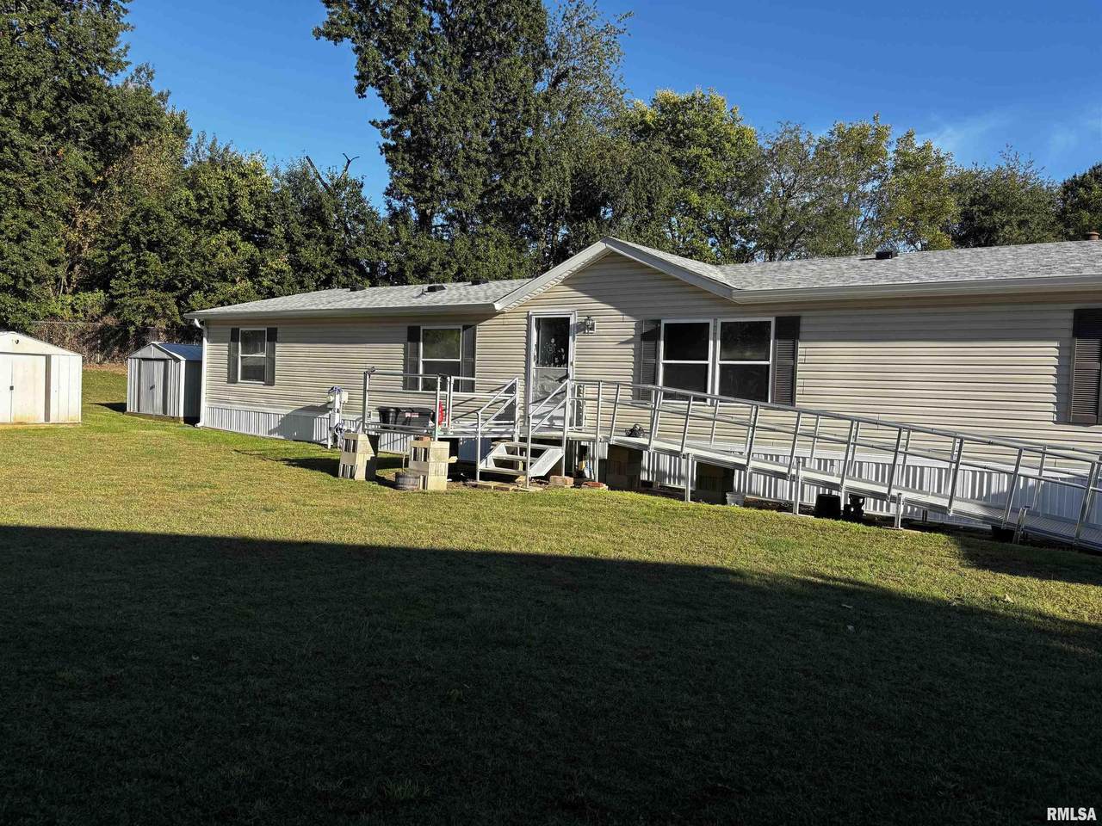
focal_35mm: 26
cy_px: 413
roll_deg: -2.4
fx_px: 828
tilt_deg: -2.3
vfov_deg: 53.1
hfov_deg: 67.3
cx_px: 551
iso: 50
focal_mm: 5.96
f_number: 1.6
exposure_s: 1/1695
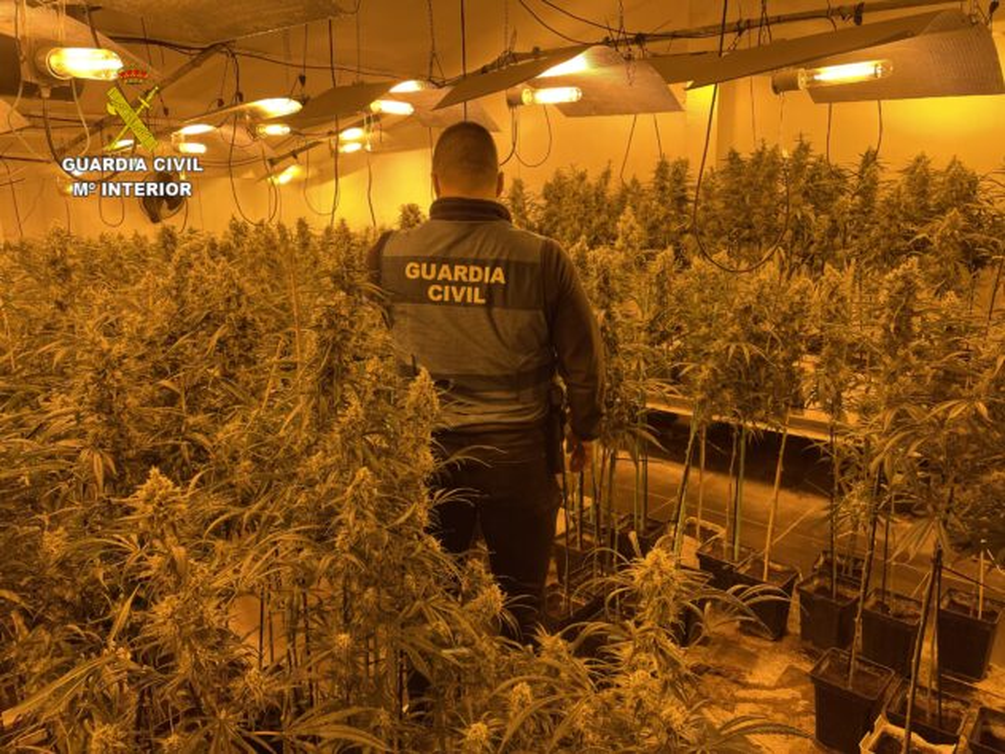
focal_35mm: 26
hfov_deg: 67.3
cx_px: 502
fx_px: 755
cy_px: 377
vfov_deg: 53.1
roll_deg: +1.5
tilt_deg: -11.9
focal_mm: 4.2
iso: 32
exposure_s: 1/609
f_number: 1.6
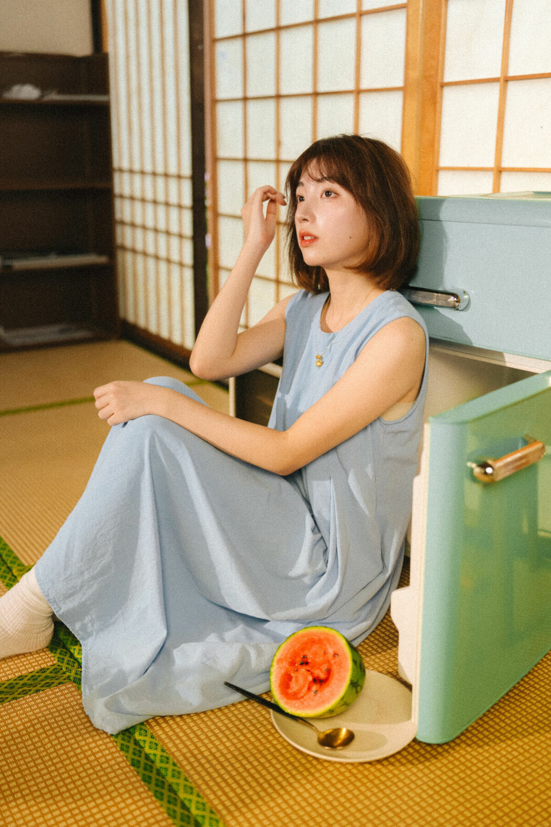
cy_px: 414
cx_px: 276
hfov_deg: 37.9
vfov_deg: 54.4
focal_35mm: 35
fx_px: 803
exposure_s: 1/1000
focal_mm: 35
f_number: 2
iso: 400
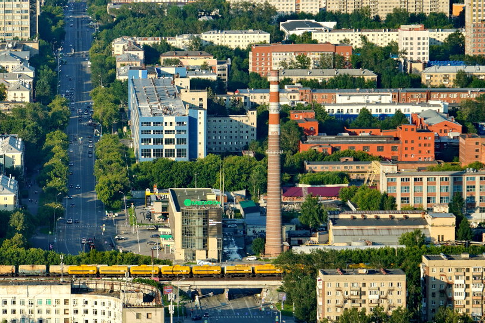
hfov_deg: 8.8
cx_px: 138
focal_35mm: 233
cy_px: 189
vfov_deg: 5.9
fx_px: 3135
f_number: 5.6
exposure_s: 1/320
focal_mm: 105
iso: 100
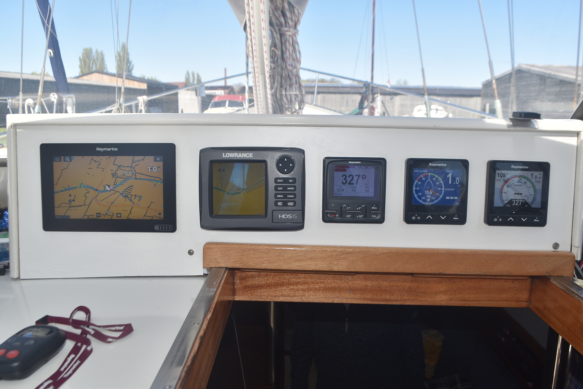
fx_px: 486
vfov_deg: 43.7
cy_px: 194
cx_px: 292
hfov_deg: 61.9
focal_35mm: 30
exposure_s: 1/160
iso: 100
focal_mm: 20
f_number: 6.3
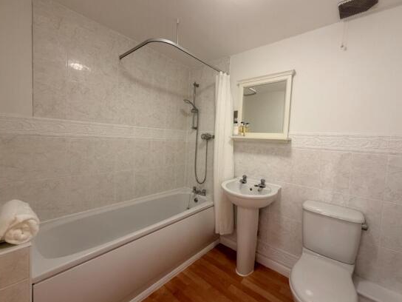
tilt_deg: -3.7
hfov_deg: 98.1
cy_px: 149
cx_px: 209
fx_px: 174
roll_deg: -2.6
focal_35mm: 15
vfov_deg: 81.7
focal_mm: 2.22
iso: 250
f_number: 2.2
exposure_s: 1/121
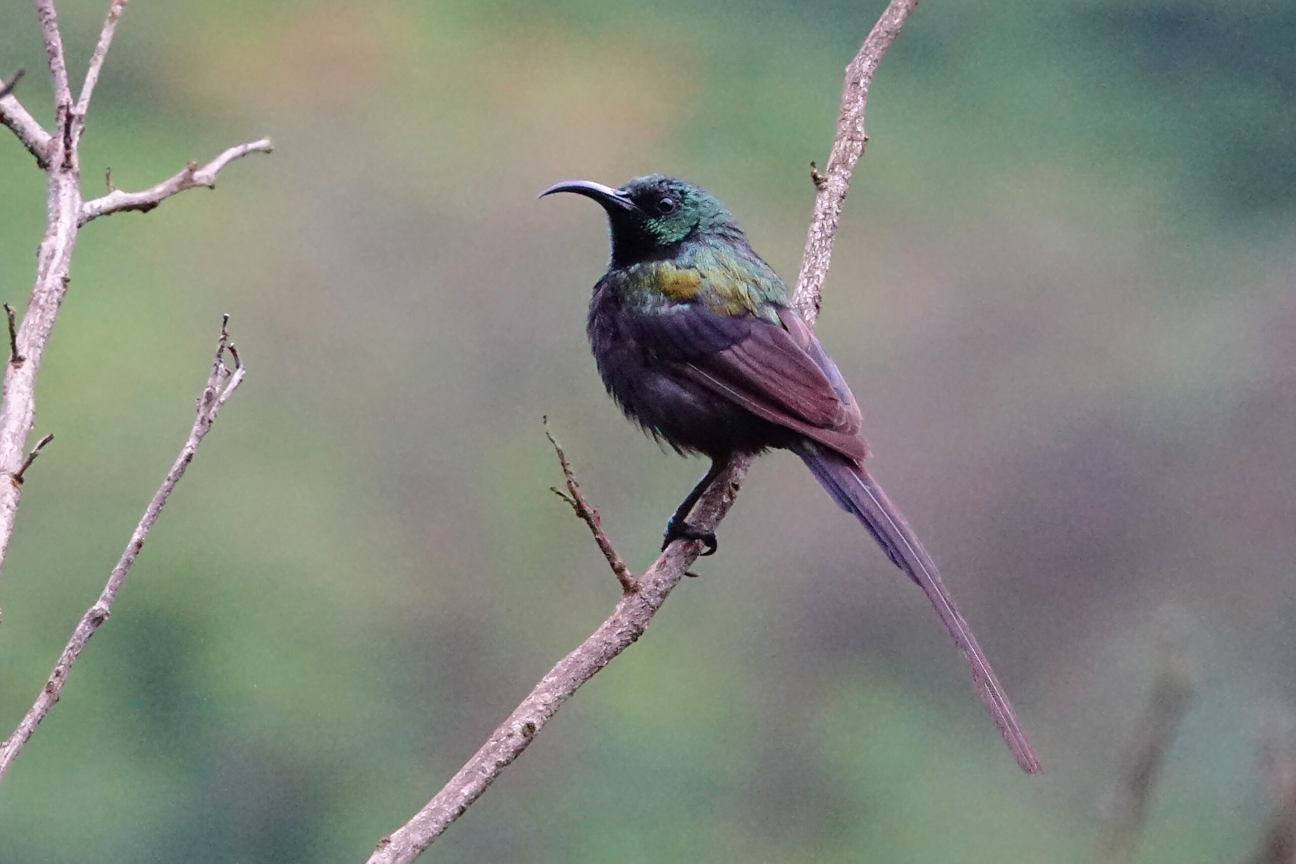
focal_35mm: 567
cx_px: 648
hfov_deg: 3.6
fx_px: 20412
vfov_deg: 2.4
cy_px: 432
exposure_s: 1/250
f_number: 8
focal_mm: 207.88
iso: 3200
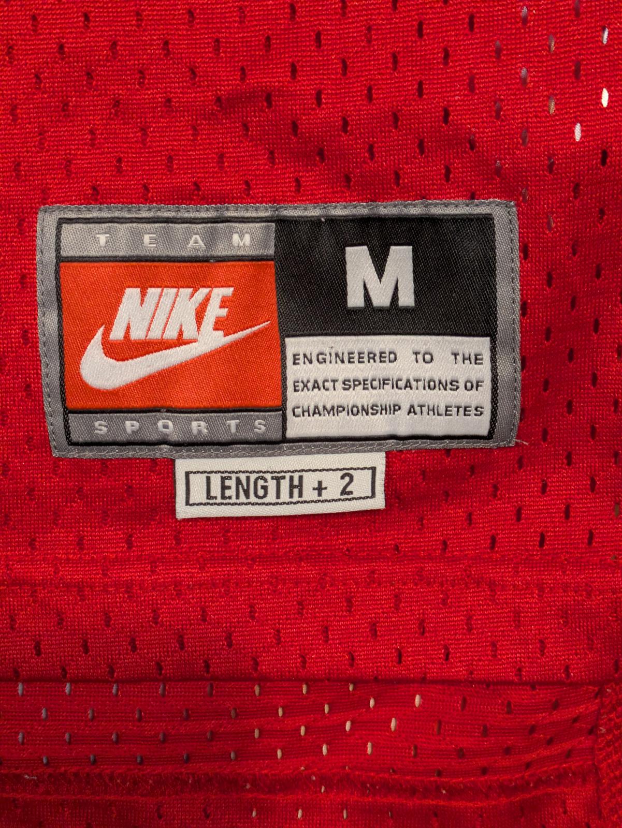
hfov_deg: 28.6
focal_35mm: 51
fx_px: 1221
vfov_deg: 37.5
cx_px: 311
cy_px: 414
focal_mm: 5.43
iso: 305
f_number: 1.89
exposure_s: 1/120
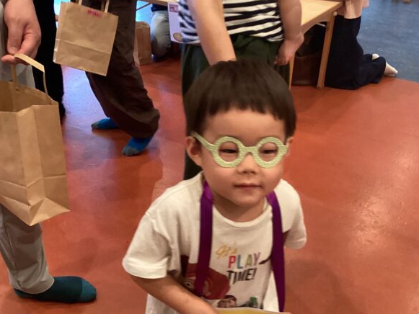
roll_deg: -3.0
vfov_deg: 35.1
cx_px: 212
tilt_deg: -33.2
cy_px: 178
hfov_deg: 45.8
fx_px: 496
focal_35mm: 41
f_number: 2.4
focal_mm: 3.3
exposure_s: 1/60
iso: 320
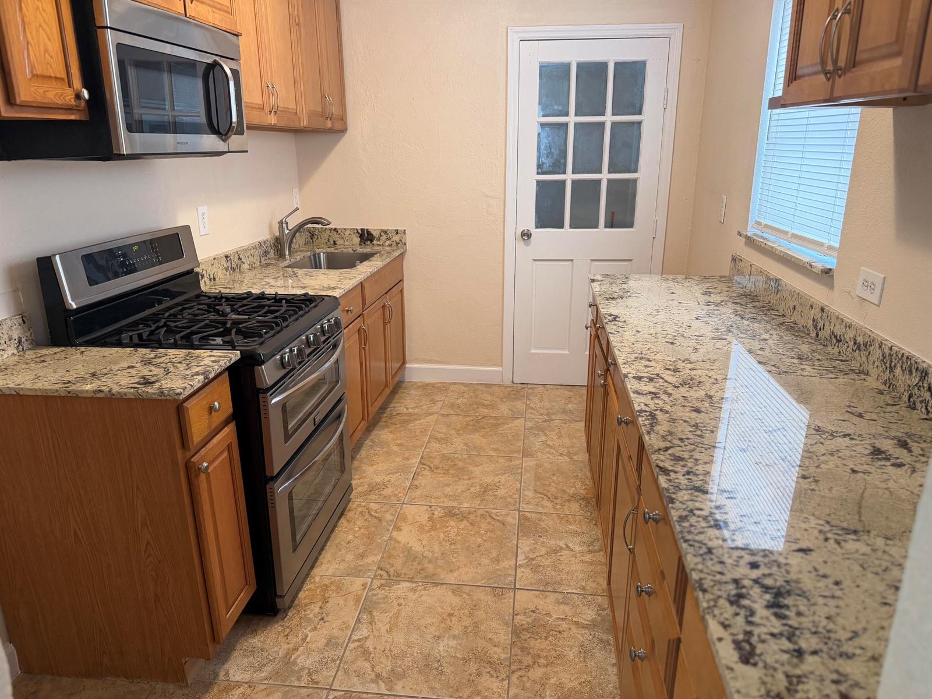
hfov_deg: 71.6
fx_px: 646
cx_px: 466
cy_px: 350
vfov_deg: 56.8
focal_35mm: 24
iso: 250
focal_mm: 6.76
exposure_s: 1/120
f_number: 1.78
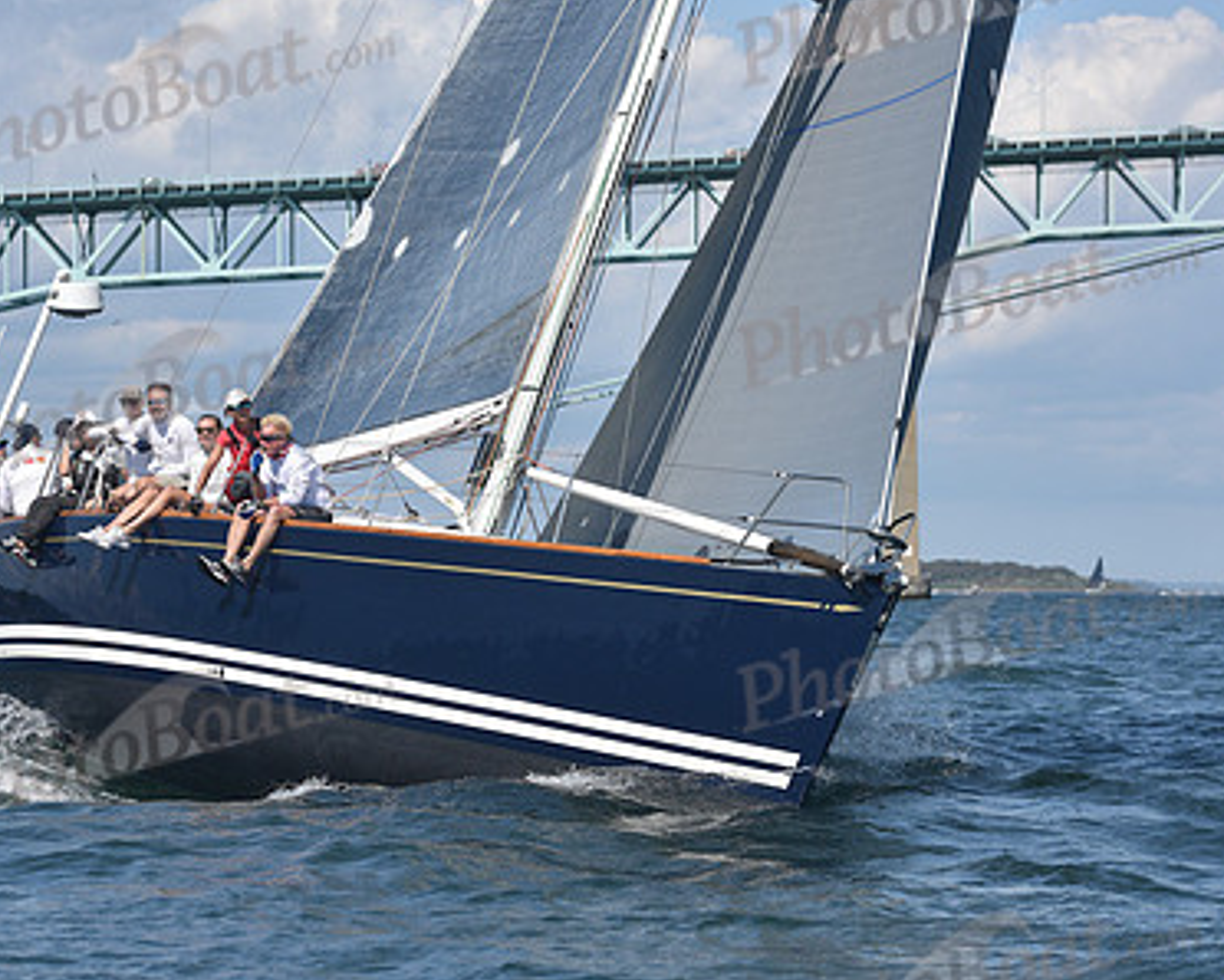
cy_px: 521
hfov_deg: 16.4
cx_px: 569
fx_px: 4241
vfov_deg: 13.2
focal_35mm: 117
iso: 250
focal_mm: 80
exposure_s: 1/1250
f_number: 5
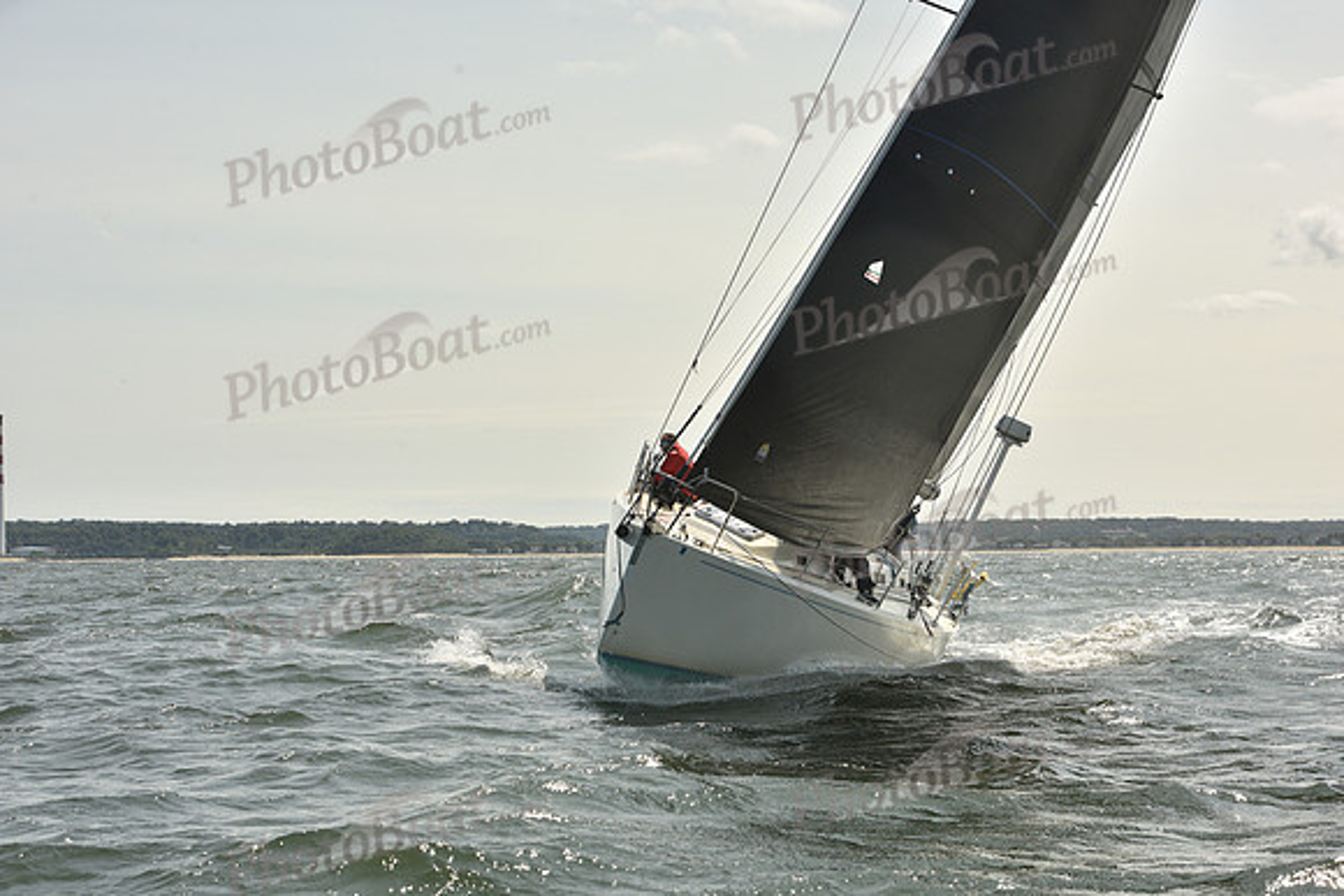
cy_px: 448
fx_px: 2913
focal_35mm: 78
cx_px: 672
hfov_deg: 26.0
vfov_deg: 17.5
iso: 250
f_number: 10
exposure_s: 1/800
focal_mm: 78
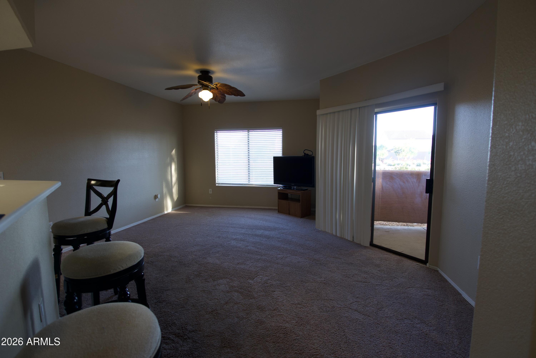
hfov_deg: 95.0
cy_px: 179
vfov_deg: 72.1
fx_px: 246
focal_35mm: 16
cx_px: 268
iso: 125
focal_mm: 11
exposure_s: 1/40
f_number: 2.2
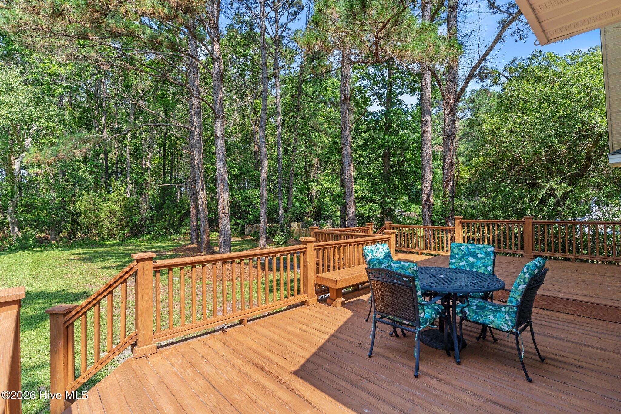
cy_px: 207
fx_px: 293
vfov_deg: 70.4
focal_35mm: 17
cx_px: 310
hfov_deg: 93.3
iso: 500
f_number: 5.6
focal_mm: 17
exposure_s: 1/500
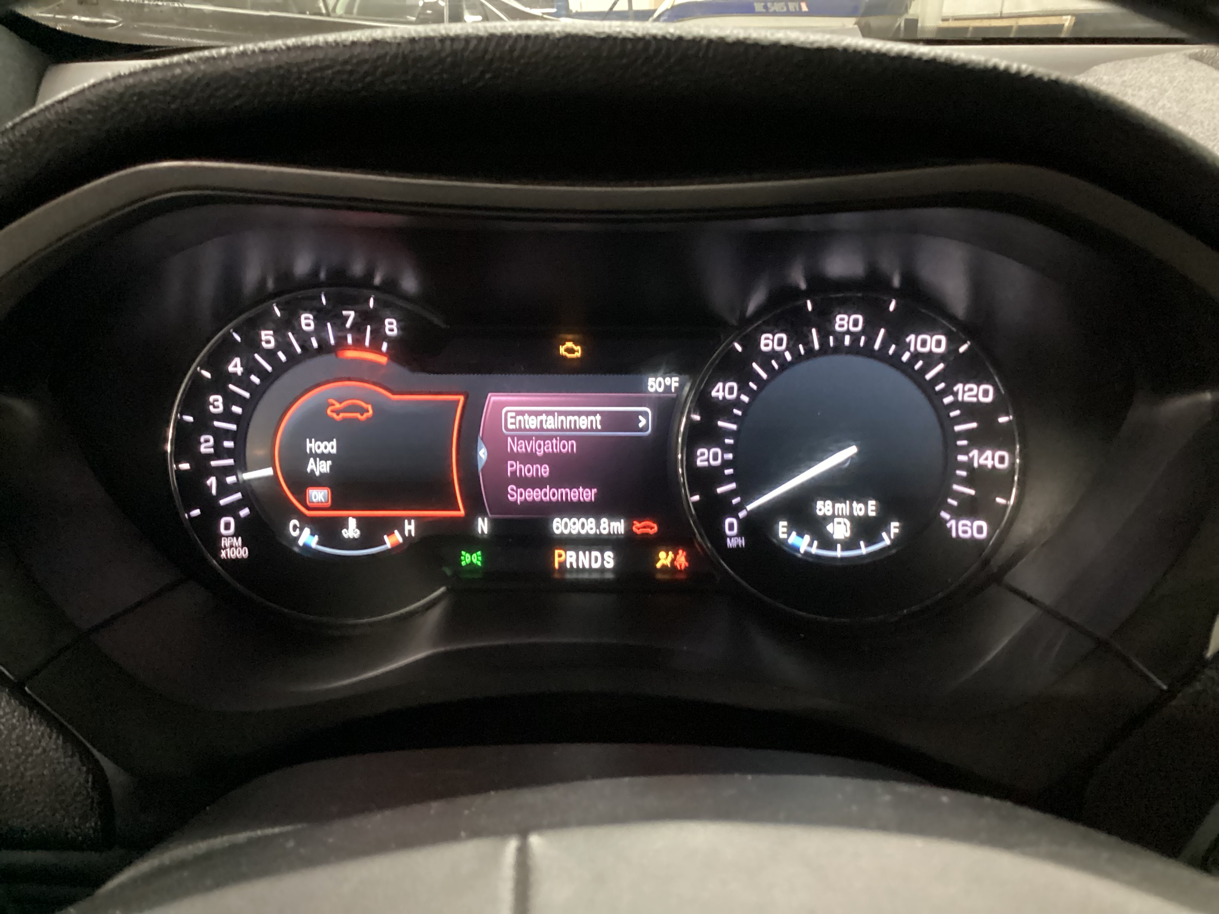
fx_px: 1092
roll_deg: -0.2
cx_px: 610
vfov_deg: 45.4
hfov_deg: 58.4
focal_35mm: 31
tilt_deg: -23.3
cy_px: 457
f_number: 2.4
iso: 800
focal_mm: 3.3
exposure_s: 1/15
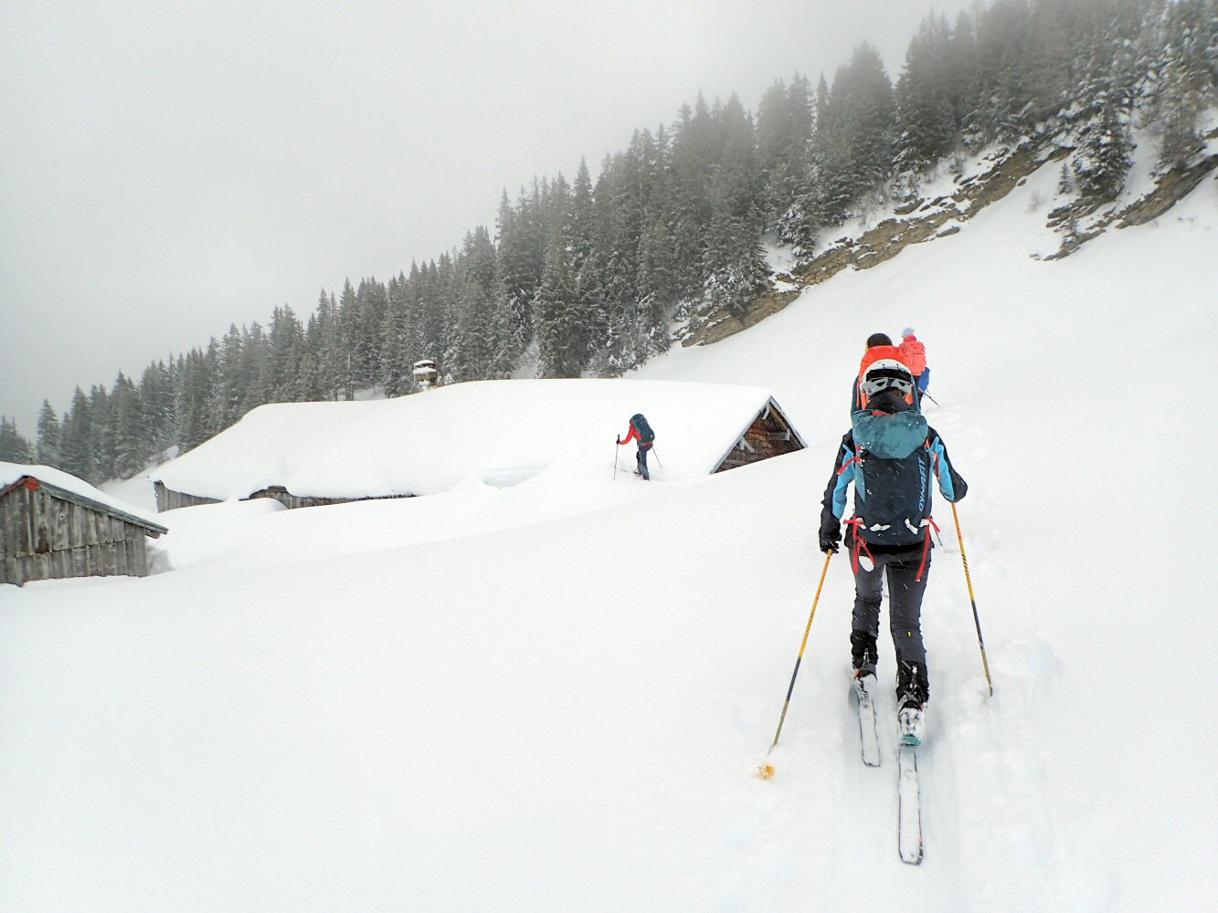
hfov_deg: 69.4
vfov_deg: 54.9
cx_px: 609
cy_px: 456
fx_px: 880
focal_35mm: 25
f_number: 8
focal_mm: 4.5
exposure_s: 1/160
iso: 100
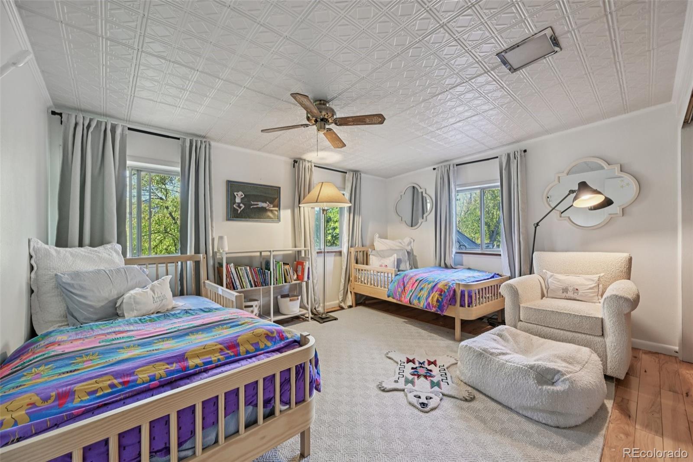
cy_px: 231
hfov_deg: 104.3
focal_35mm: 14
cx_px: 346
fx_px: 269
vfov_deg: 81.2
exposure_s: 1/15
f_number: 7.1
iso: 400
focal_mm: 14
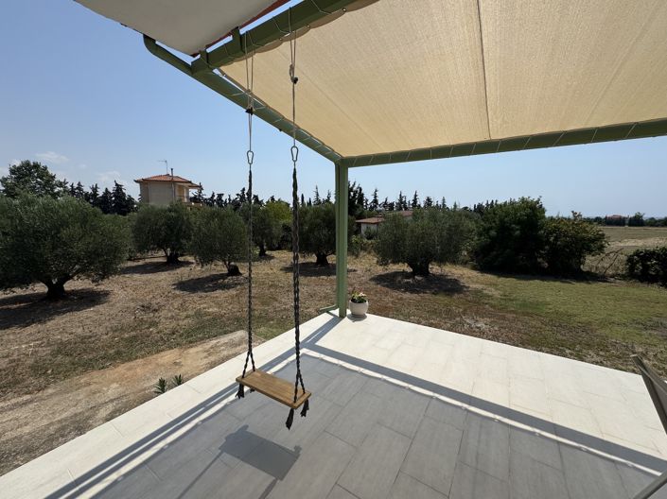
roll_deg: +0.0
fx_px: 270
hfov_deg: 102.1
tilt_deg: -8.0
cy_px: 250
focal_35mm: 14
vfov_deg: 85.6
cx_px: 334
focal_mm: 2.22
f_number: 2.2
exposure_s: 1/3390
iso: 50
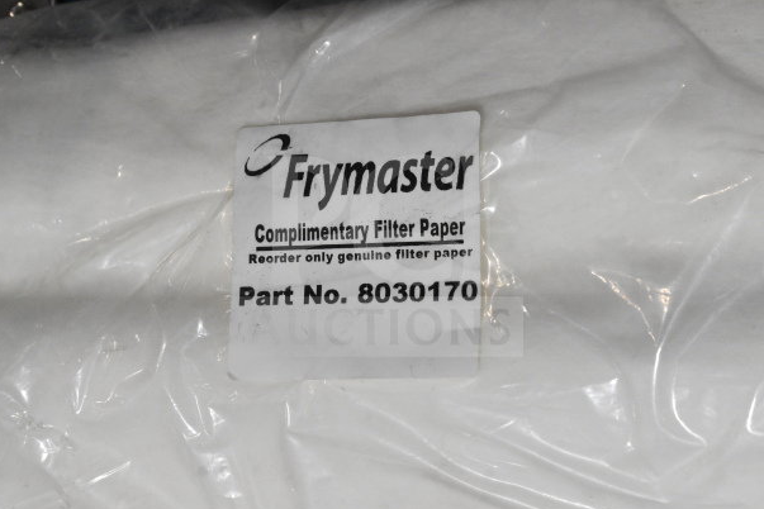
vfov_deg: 16.4
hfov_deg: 24.3
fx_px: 1772
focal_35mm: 84
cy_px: 256
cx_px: 380
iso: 6400
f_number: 11
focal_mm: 55
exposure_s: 1/500
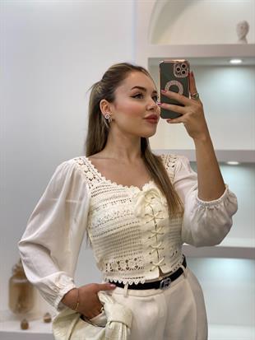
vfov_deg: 36.8
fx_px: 510
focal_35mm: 52
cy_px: 170
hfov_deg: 28.0
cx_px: 128
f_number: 2
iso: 80
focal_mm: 6
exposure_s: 1/100
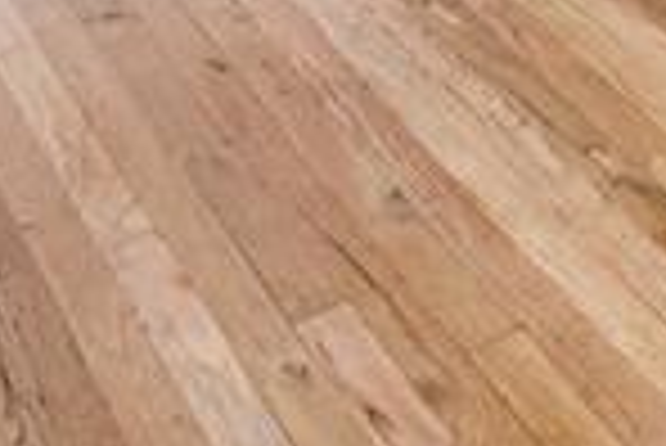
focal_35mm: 97
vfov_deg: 10.1
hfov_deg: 17.7
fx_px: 1796
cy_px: -930
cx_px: 1125
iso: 200
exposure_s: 1/8
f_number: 8
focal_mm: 14
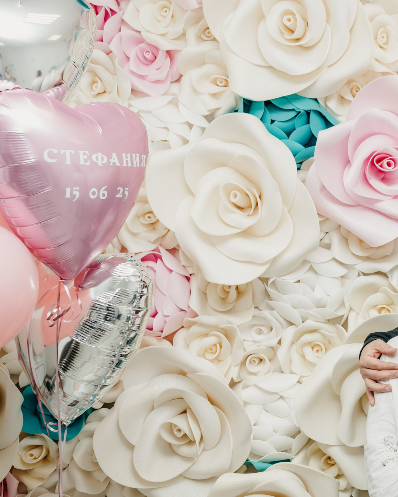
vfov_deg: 30.0
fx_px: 928
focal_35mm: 63
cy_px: 293
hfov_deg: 22.5
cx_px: 464
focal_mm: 35
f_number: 4
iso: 200
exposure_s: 1/160
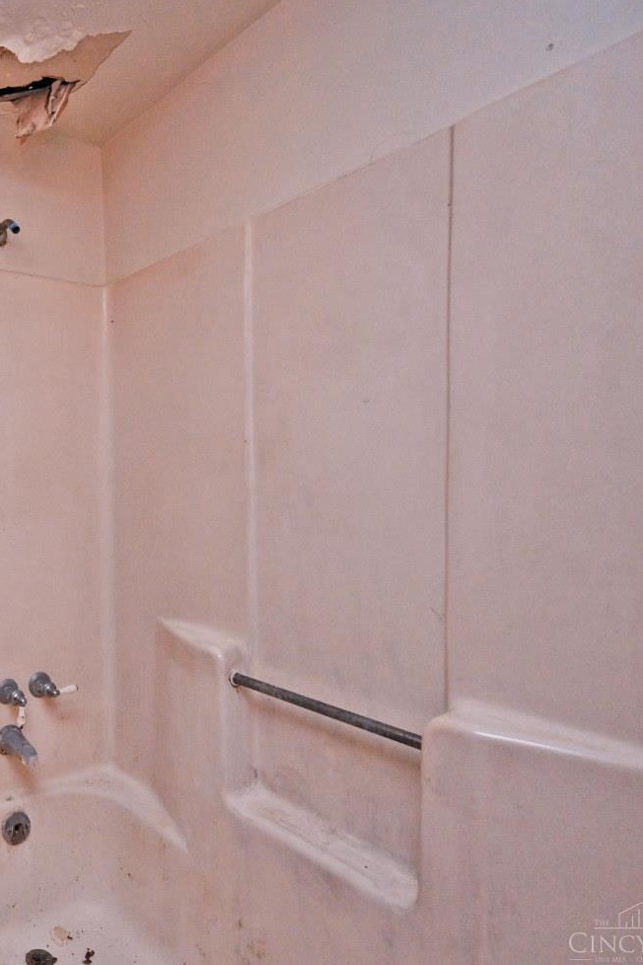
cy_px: 483
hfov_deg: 45.3
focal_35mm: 23
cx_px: -20
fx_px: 616
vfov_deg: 76.1
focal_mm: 15
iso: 3600
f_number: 4
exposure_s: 1/60
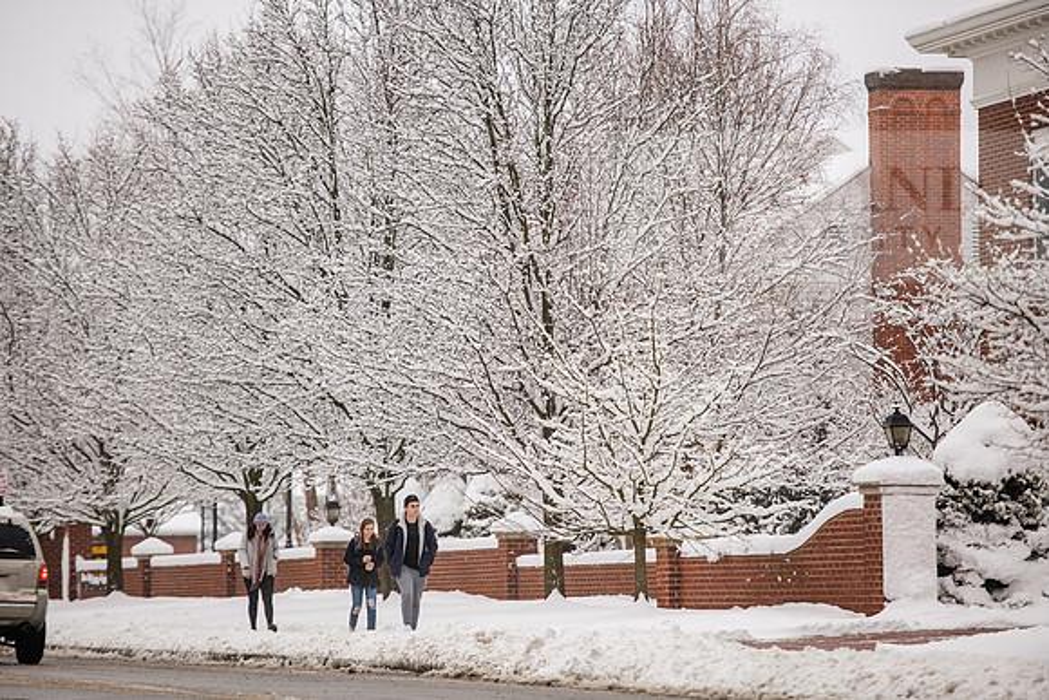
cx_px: 524
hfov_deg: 11.4
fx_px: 5246
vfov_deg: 7.6
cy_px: 350
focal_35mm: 180
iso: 100
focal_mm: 180
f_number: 3.2
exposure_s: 1/500
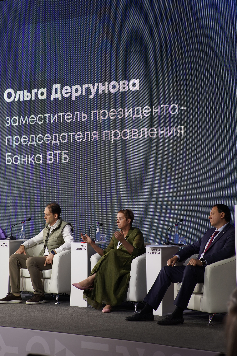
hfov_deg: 16.1
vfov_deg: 23.9
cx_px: 118
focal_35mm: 85
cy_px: 178
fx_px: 839
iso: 400
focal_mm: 85
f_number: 4.5
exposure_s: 1/100
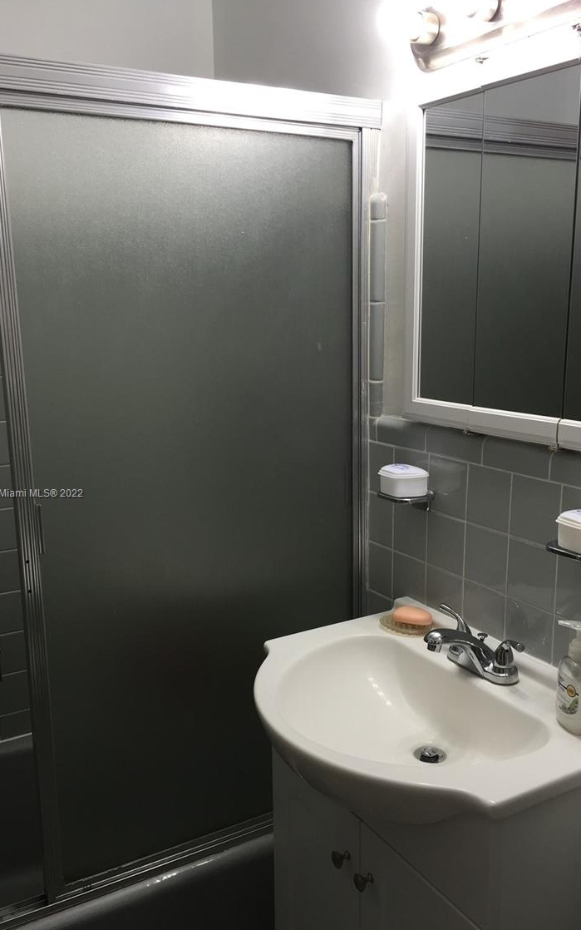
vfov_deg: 58.1
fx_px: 836
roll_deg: -0.1
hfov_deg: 38.3
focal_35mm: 33
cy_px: 494
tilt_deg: -11.9
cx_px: 305
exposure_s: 1/40
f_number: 2.2
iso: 32
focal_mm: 4.15
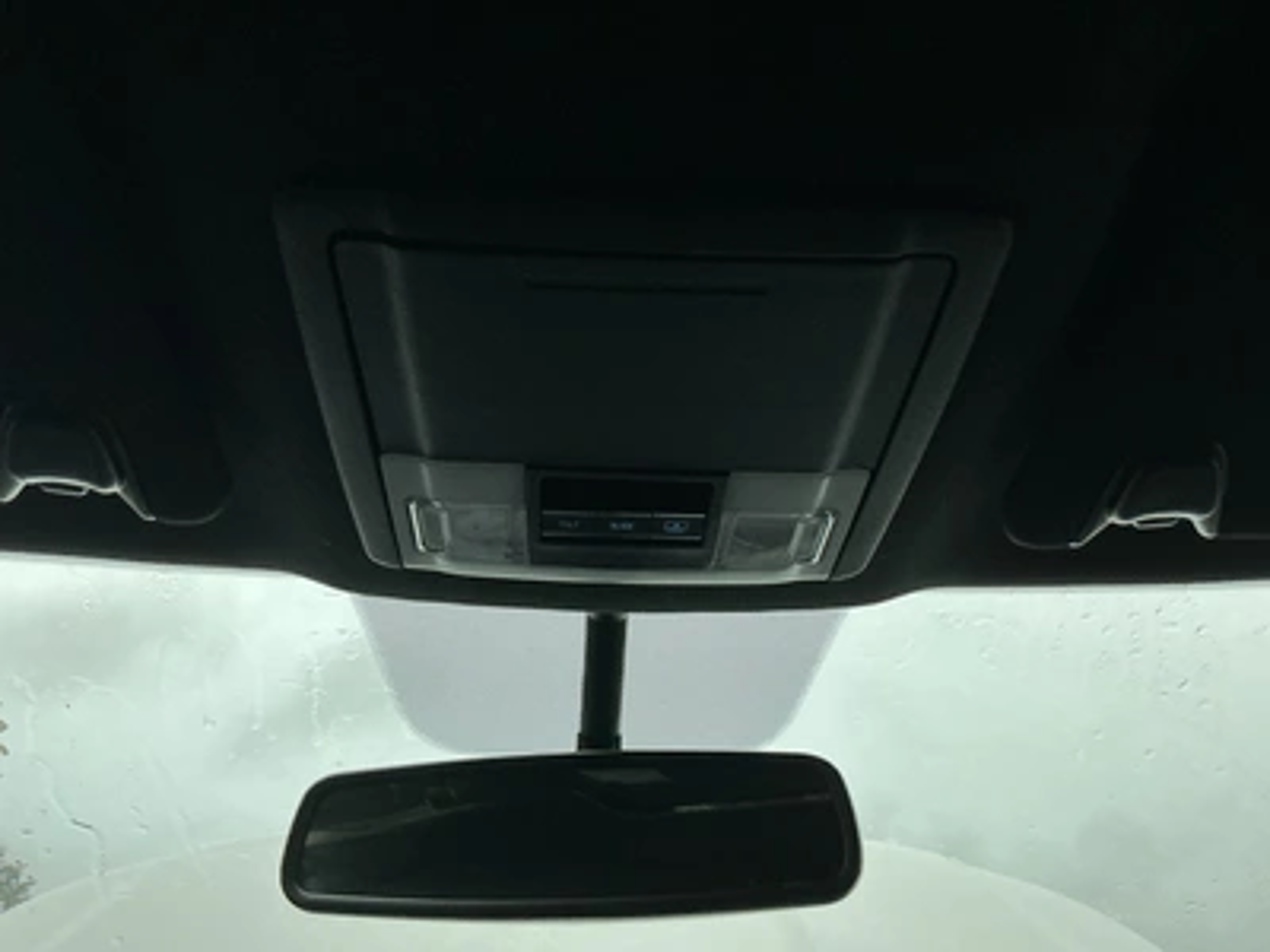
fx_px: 1027
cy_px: 476
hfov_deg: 63.4
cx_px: 635
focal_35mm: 28
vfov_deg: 49.7
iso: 80
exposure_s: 1/54
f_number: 1.8
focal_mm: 3
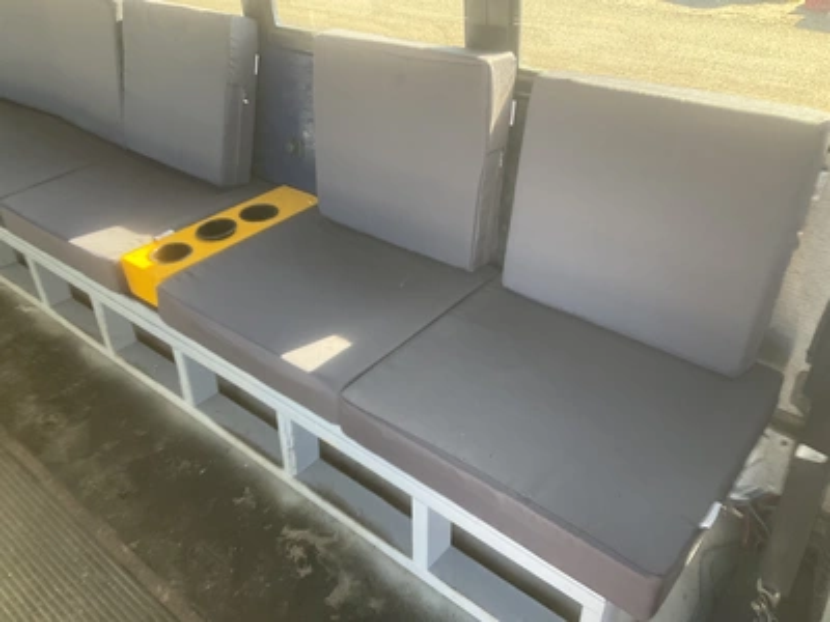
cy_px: 311
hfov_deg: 61.7
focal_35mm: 29
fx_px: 695
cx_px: 415
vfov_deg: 48.2
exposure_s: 1/75
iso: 64
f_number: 1.8
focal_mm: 3
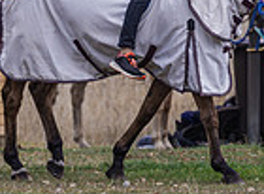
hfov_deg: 1.1
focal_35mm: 1786
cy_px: -11
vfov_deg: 0.8
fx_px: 13528
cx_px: -37
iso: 800
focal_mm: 400
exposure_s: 1/640
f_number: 6.3
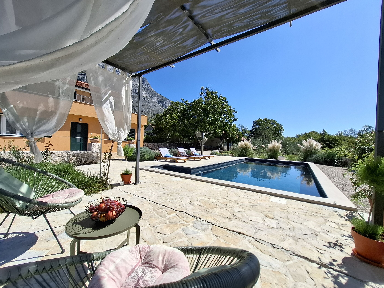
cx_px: 192
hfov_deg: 106.2
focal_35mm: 13
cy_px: 144
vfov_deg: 89.9
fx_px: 144
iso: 40
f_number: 2.2
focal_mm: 1.74
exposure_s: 1/1190
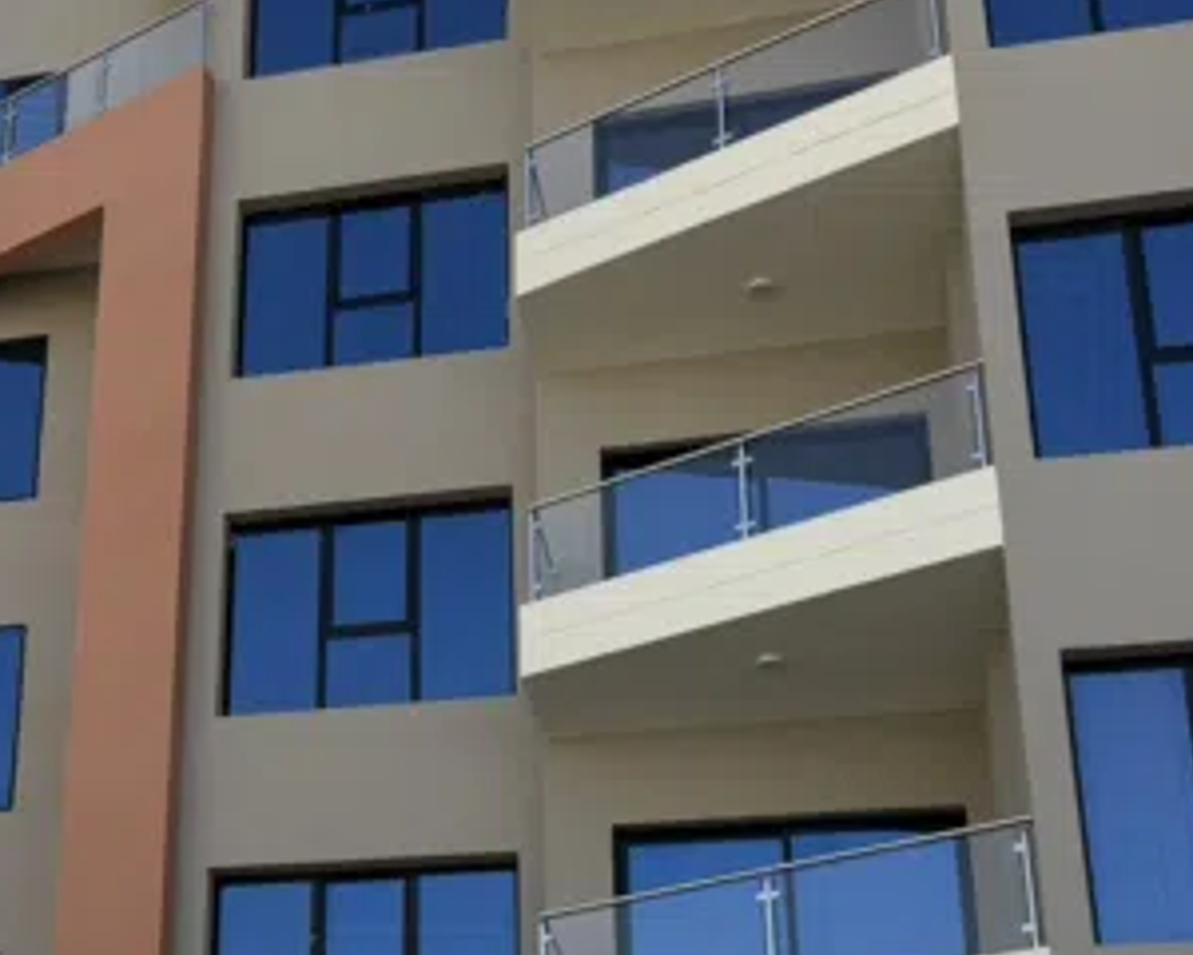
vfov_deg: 29.9
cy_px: 684
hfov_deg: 35.8
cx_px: 199
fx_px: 1765
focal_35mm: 50
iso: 100
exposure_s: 1/4975
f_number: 1.78
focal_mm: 6.76
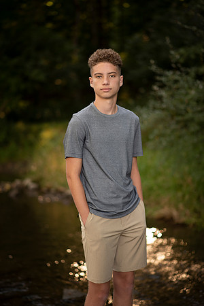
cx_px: 102
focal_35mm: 85
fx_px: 722
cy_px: 153
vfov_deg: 23.9
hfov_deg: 16.1
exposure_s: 1/250
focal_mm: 85
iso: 125
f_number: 1.8
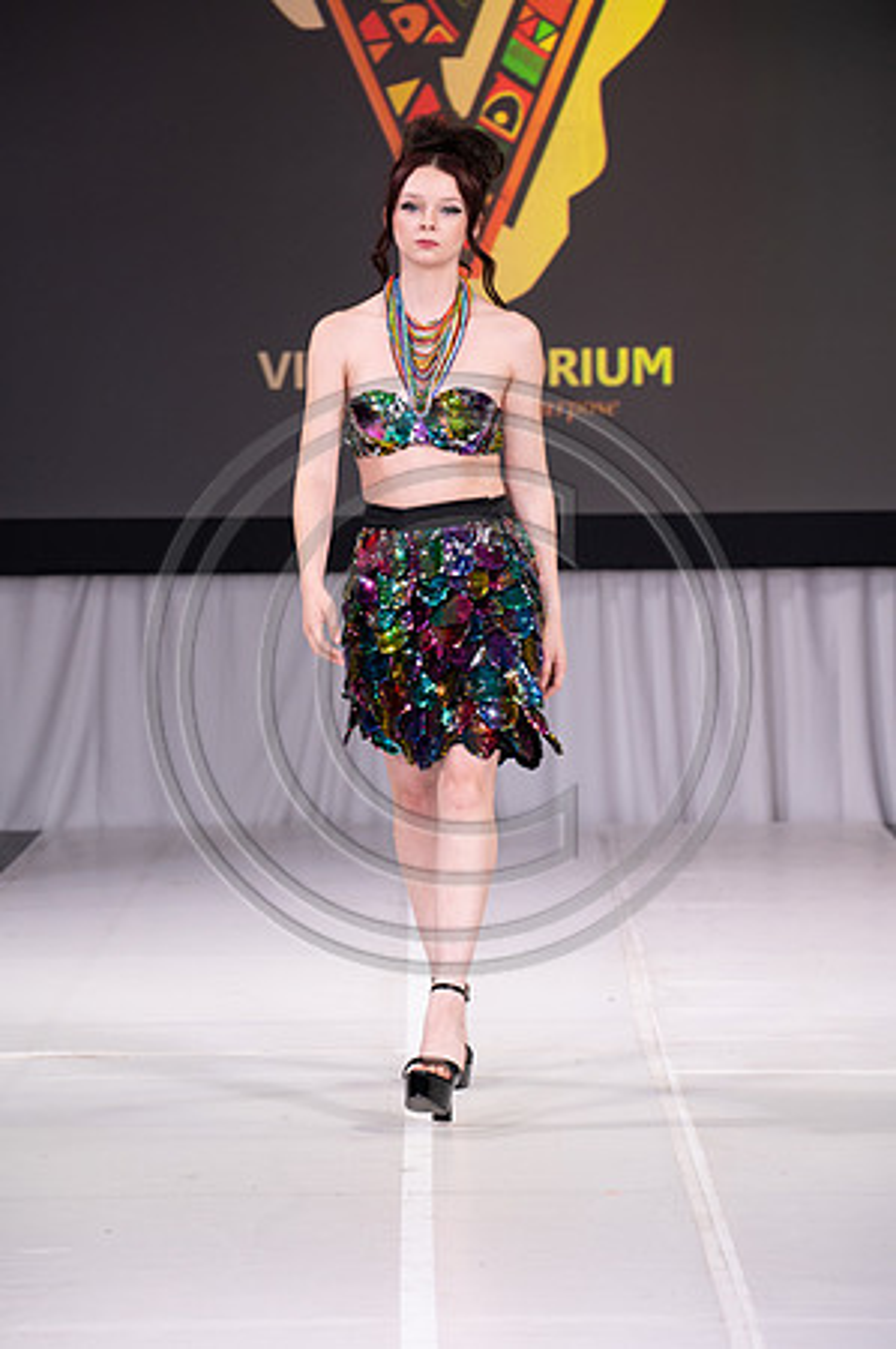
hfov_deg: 9.4
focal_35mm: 145
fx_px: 5425
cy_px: 674
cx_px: 448
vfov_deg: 14.2
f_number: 5.6
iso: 2000
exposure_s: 1/400
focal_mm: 145
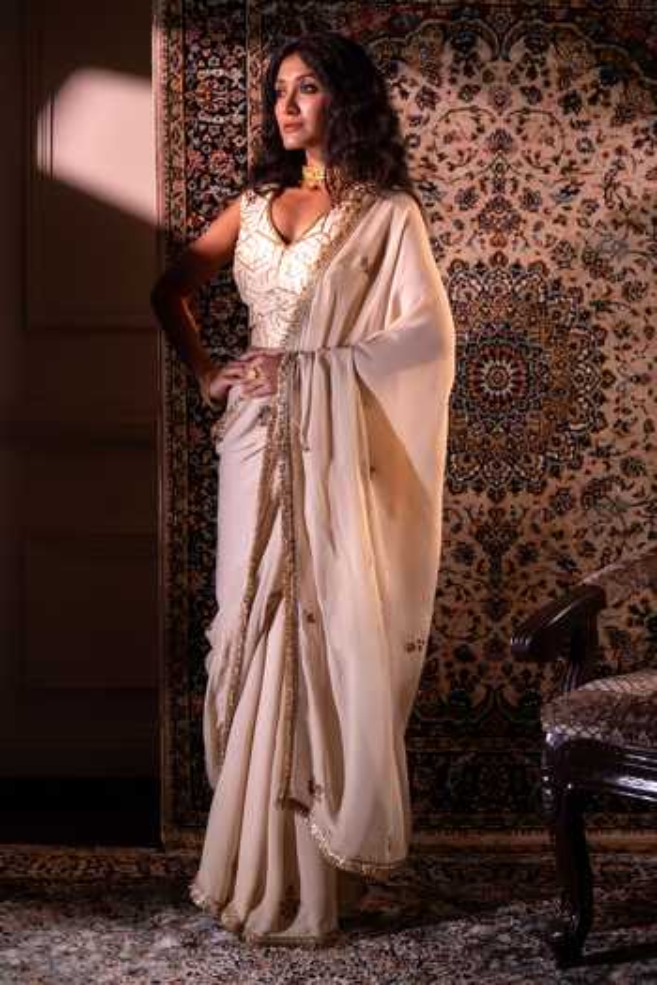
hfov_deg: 24.6
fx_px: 1506
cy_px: 492
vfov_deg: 36.2
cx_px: 328
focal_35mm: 55
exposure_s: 1/250
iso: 1600
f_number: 2.8
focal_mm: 55
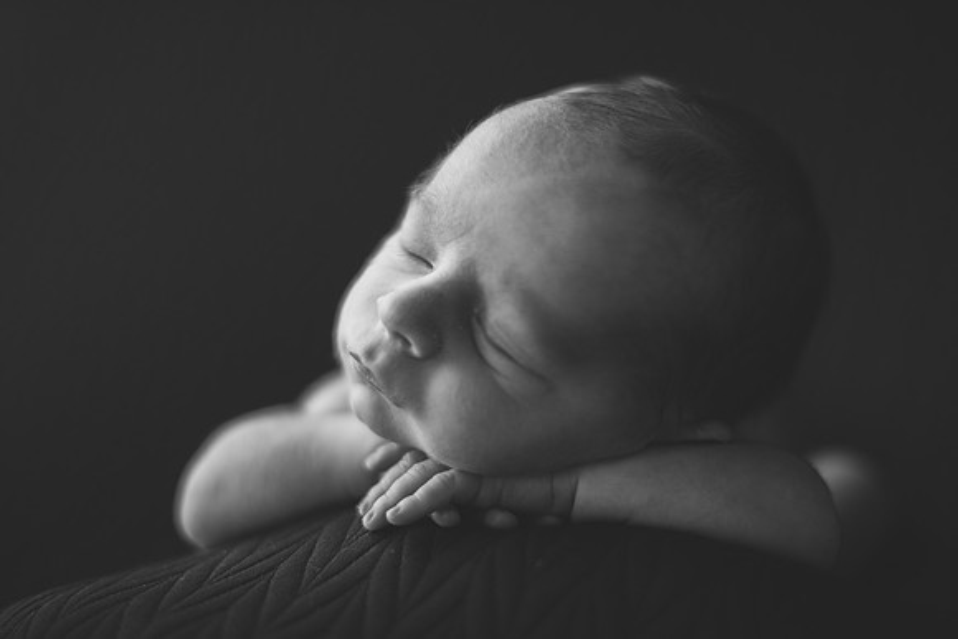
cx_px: 479
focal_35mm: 50
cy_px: 320
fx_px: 1331
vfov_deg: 27.0
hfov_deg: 39.6
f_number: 1.8
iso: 250
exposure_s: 1/640
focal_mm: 50
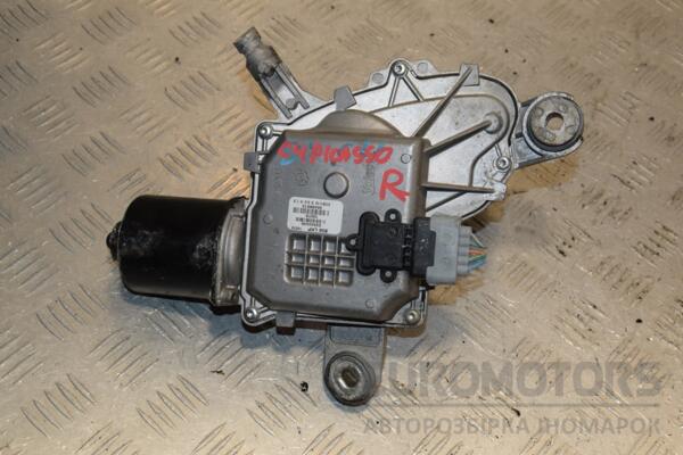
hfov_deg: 35.1
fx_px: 1081
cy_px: 228
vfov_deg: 23.8
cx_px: 342
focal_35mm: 57
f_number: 8
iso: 800
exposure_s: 1/200
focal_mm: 38
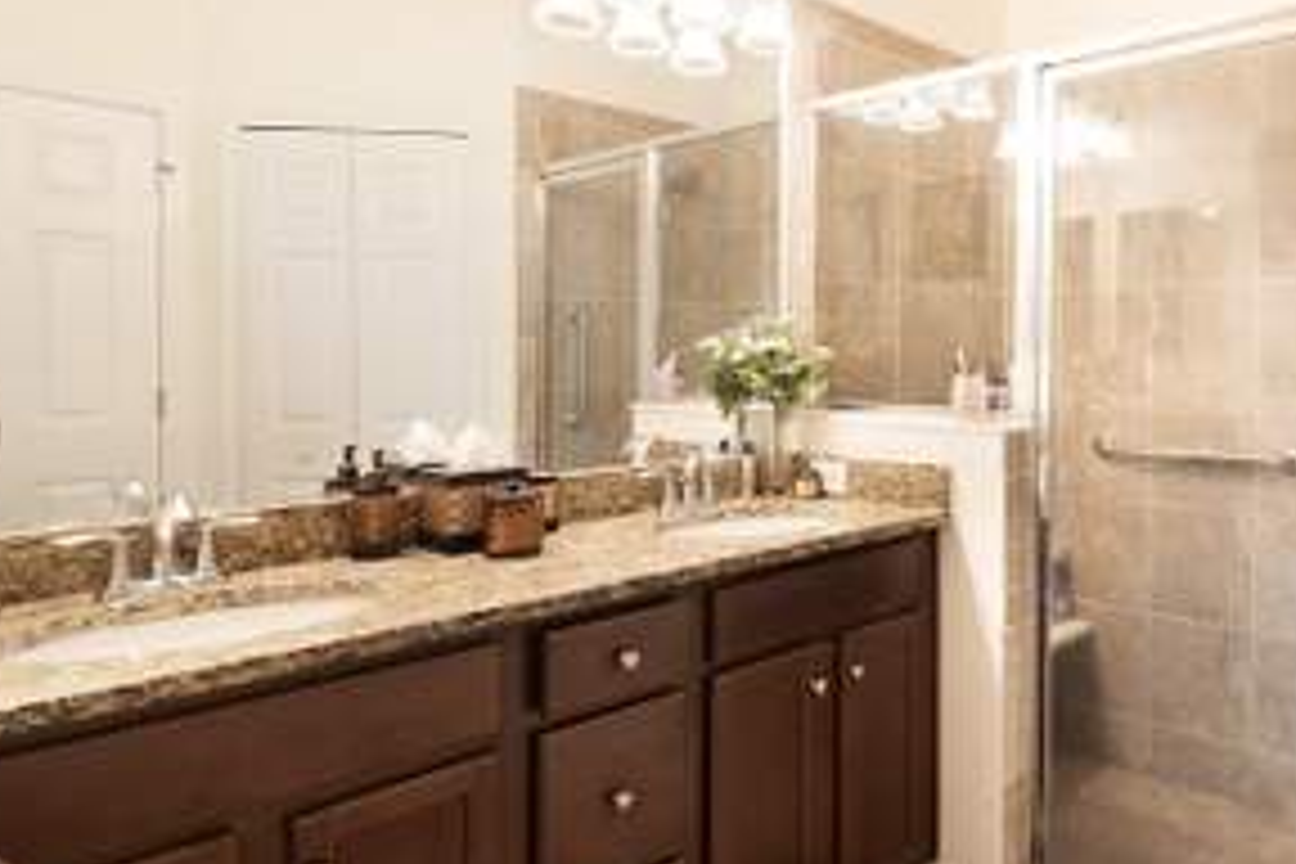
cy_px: 338
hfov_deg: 66.0
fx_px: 900
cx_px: 1008
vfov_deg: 50.9
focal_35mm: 25
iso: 1250
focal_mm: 10
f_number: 4.5
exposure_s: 1/70
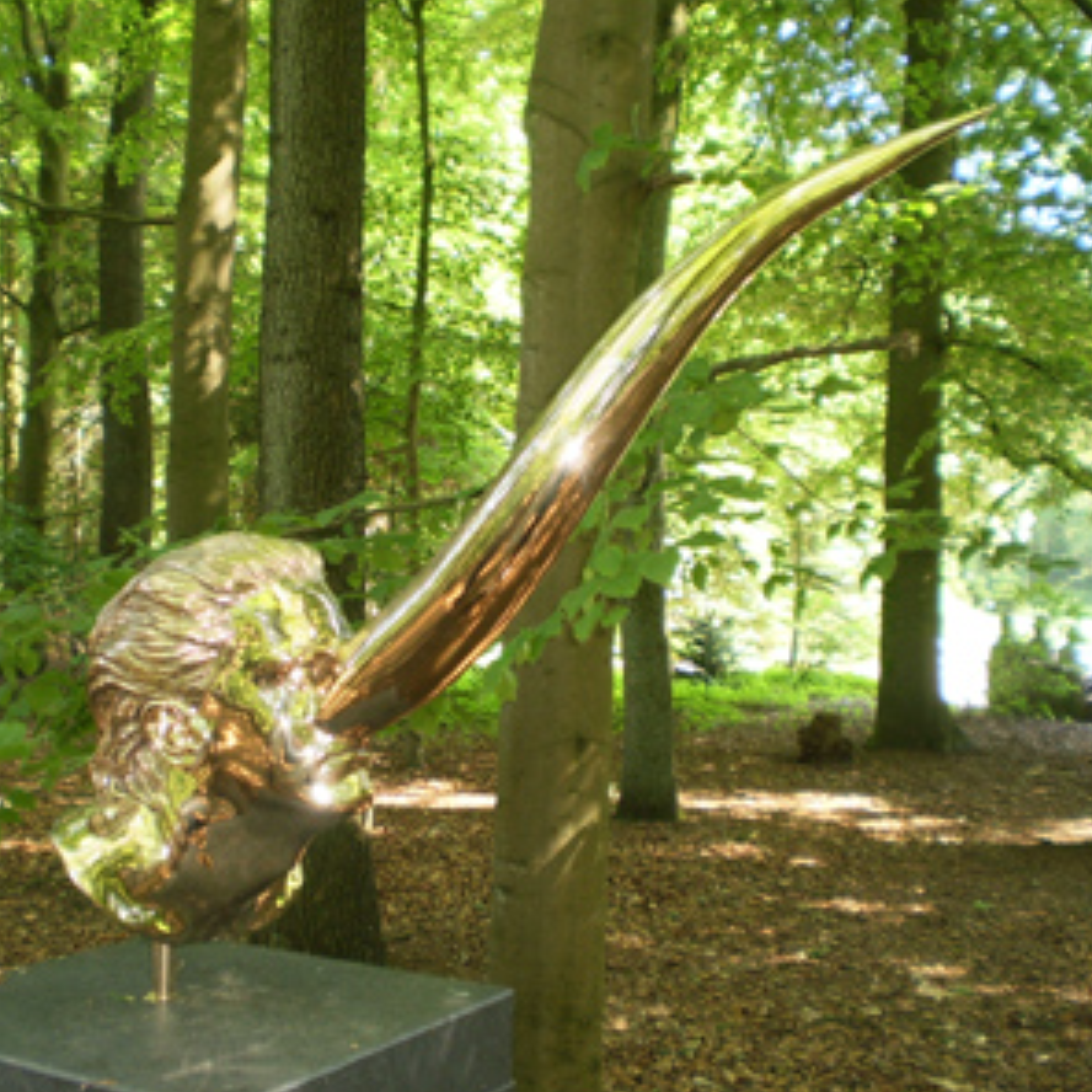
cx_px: 465
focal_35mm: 43
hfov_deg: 39.1
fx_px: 1535
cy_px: 546
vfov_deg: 39.2
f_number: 3.1
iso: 125
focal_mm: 6.3
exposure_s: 1/30
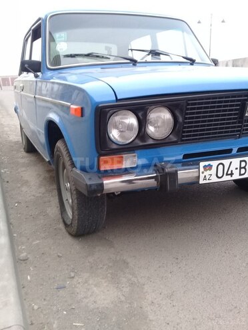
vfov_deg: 58.4
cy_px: 165
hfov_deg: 45.4
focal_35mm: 31
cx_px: 124
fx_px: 296
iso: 64
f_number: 2.2
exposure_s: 1/50
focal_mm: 3.3
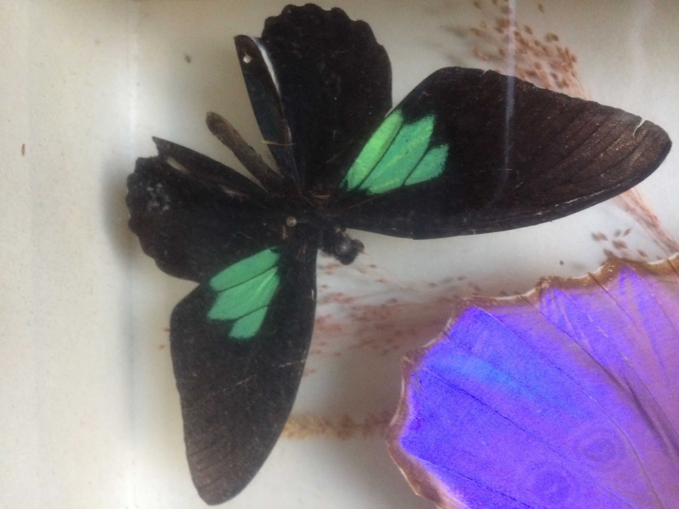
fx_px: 569
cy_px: 254
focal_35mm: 29
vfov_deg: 48.2
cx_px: 340
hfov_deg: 61.7
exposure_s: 1/25
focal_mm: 4.15
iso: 250
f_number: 2.2
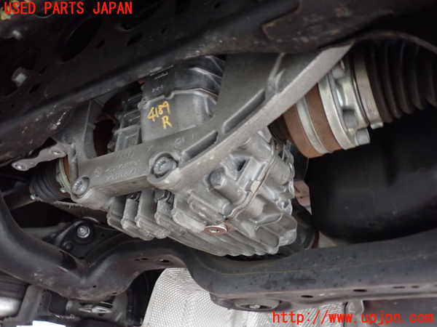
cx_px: 218
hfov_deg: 60.0
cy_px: 164
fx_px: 379
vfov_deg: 46.8
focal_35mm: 30
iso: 800
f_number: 2.3
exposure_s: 1/20
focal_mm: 5.4
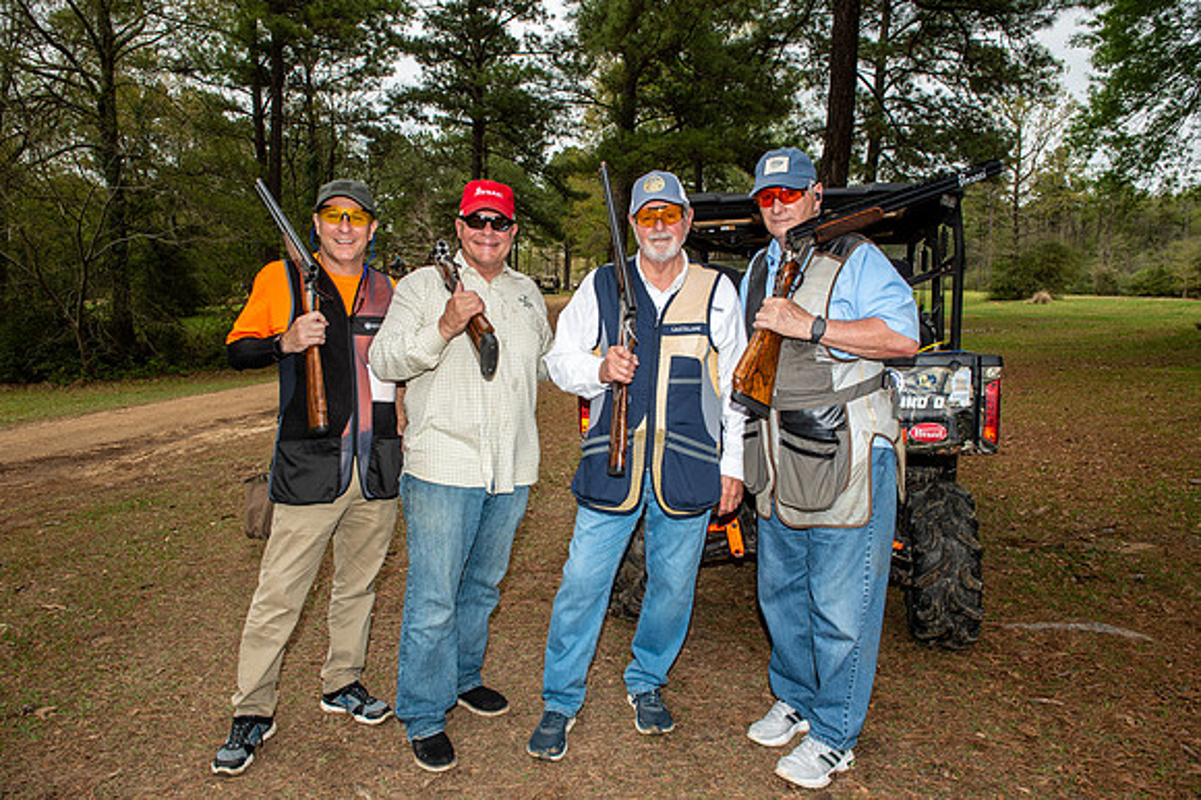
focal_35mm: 24
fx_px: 800
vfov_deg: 53.1
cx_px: 600
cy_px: 400
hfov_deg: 73.8
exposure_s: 1/250
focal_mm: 24
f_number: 7.1
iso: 125
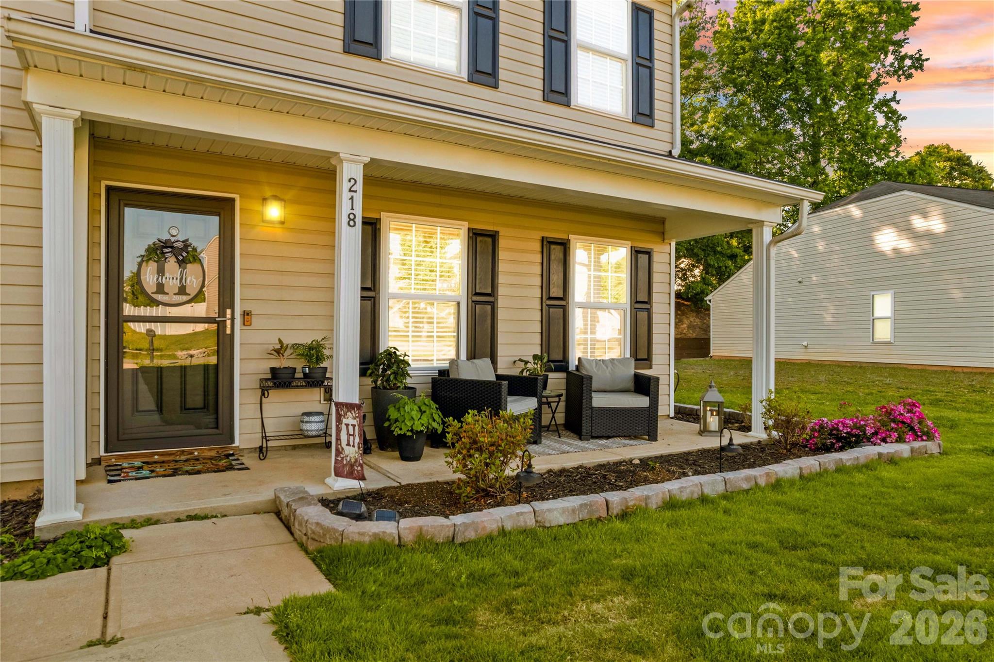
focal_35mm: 22
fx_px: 607
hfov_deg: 78.6
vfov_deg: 57.2
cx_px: 497
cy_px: 331
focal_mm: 8.38
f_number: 2.8
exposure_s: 1/200
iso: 130
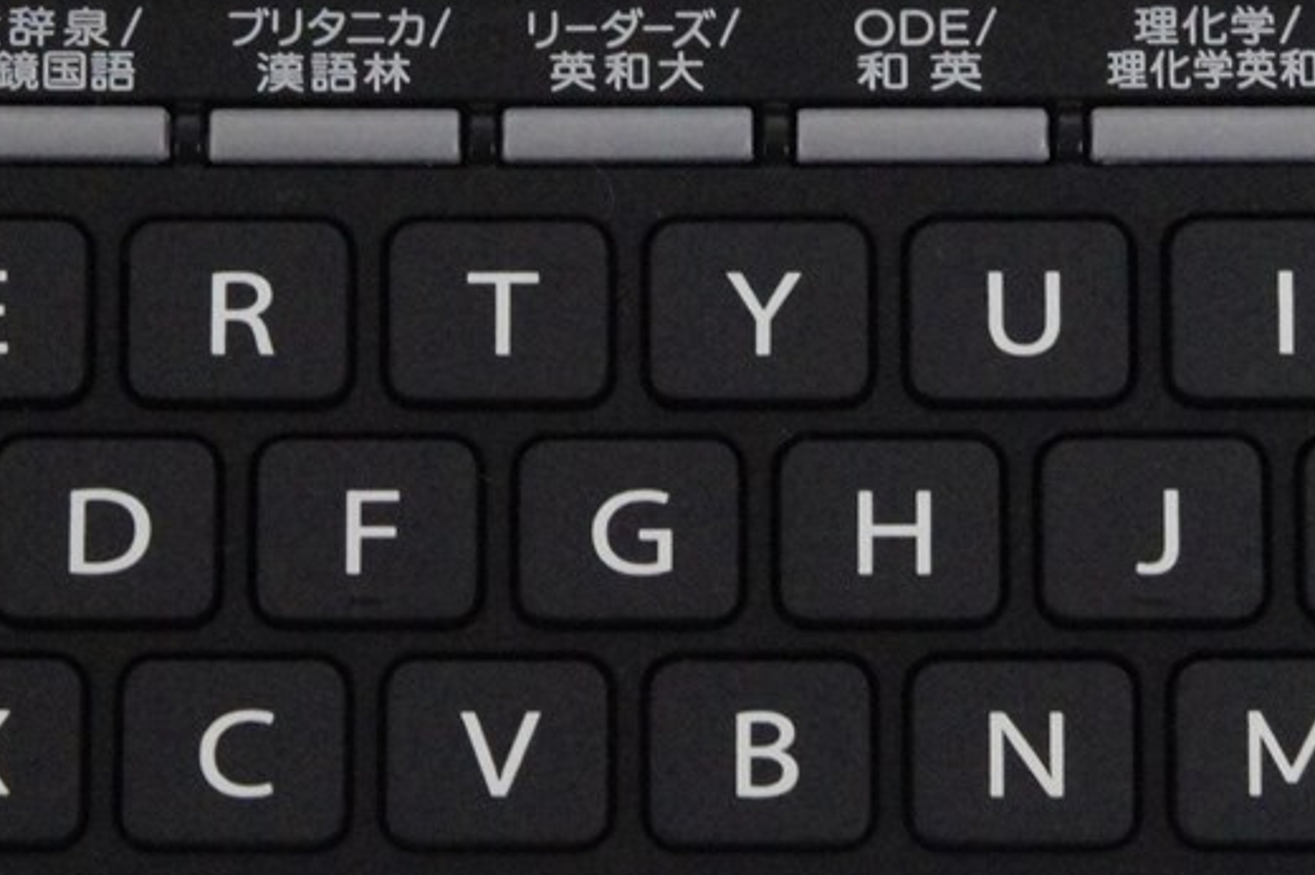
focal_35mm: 190
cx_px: 635
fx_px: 6941
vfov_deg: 7.2
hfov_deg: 10.8
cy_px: 646
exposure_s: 1/50
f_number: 10
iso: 6400
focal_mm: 55
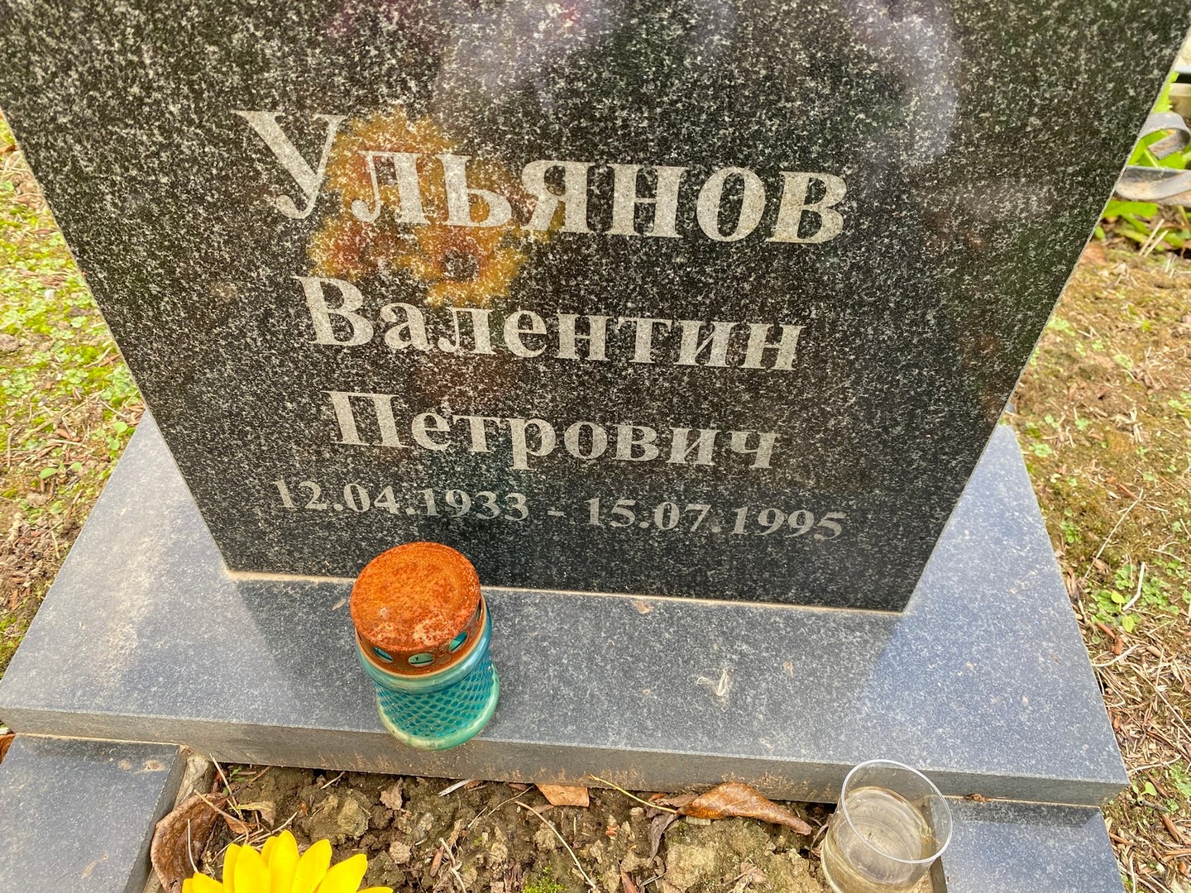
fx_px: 895
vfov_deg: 53.1
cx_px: 596
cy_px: 446
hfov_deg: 67.3
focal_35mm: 26
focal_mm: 4.25
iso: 40
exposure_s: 1/122
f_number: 1.8
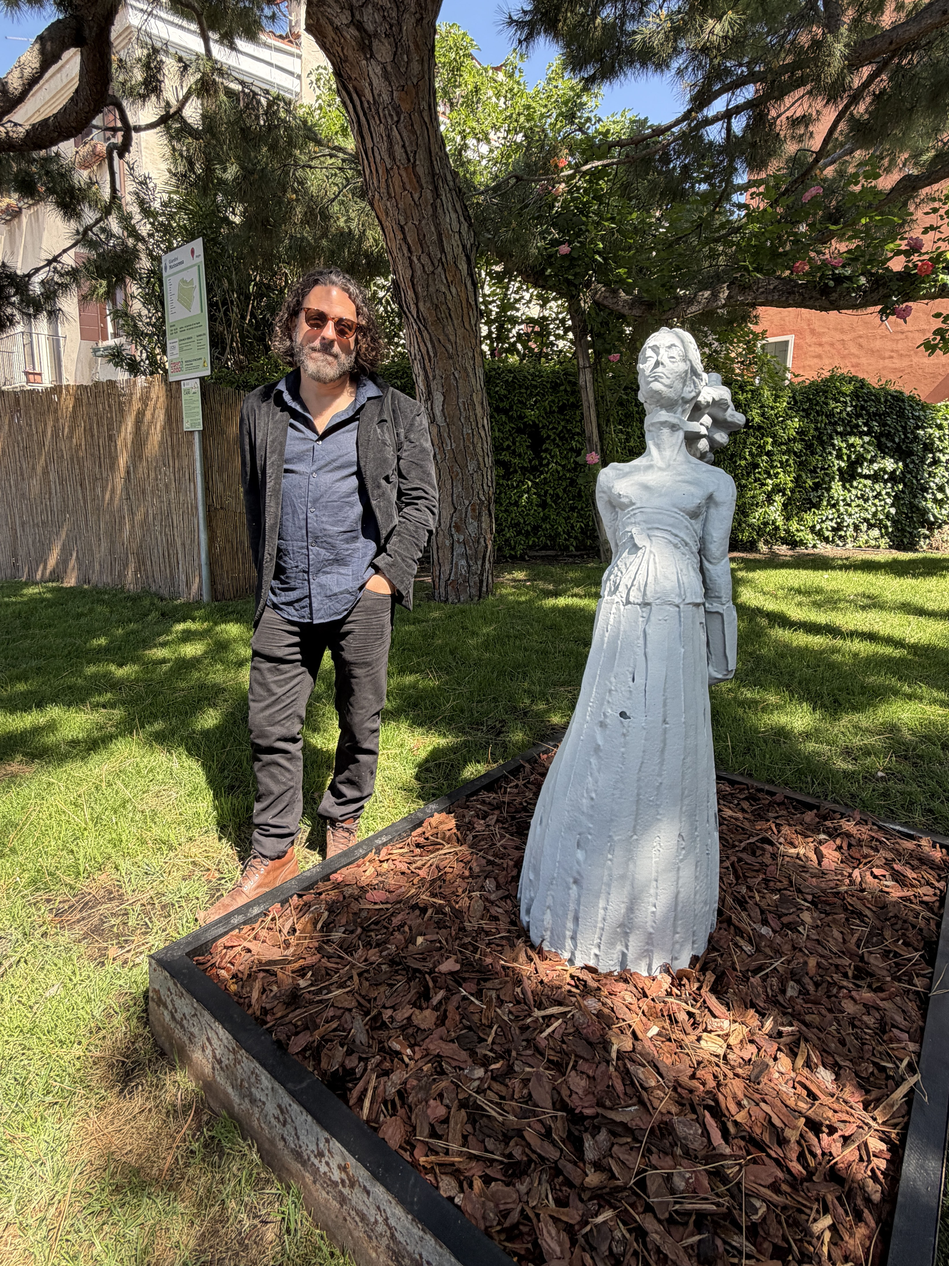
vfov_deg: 102.1
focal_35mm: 14
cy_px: 633
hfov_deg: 85.7
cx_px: 474
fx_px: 512
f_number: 2.2
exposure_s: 1/289
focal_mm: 2.22
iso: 50
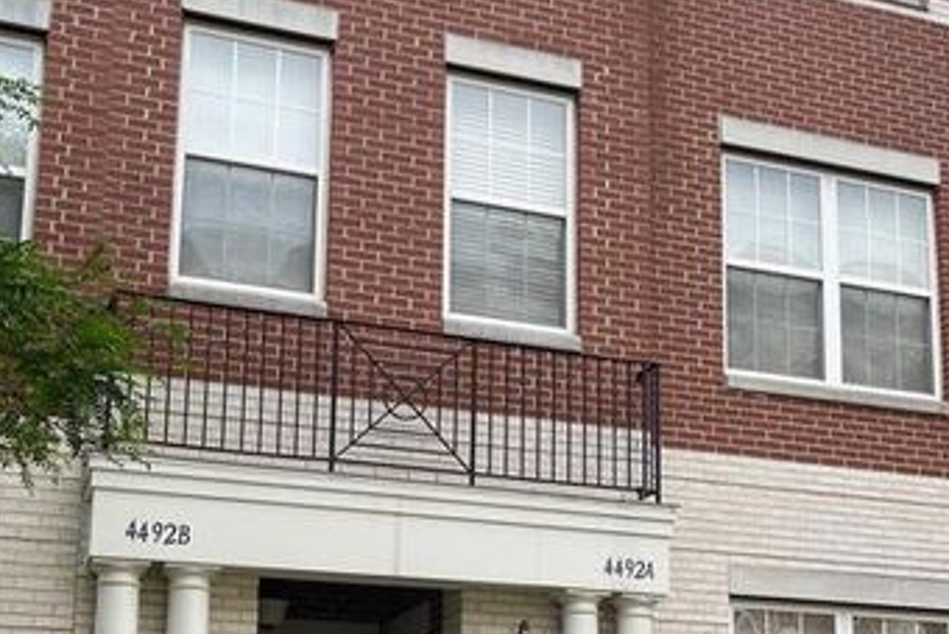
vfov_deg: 25.8
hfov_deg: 38.8
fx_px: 1345
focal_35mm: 51
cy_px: 546
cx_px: 533
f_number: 1.6
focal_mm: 5.1
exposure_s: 1/1175
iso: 32
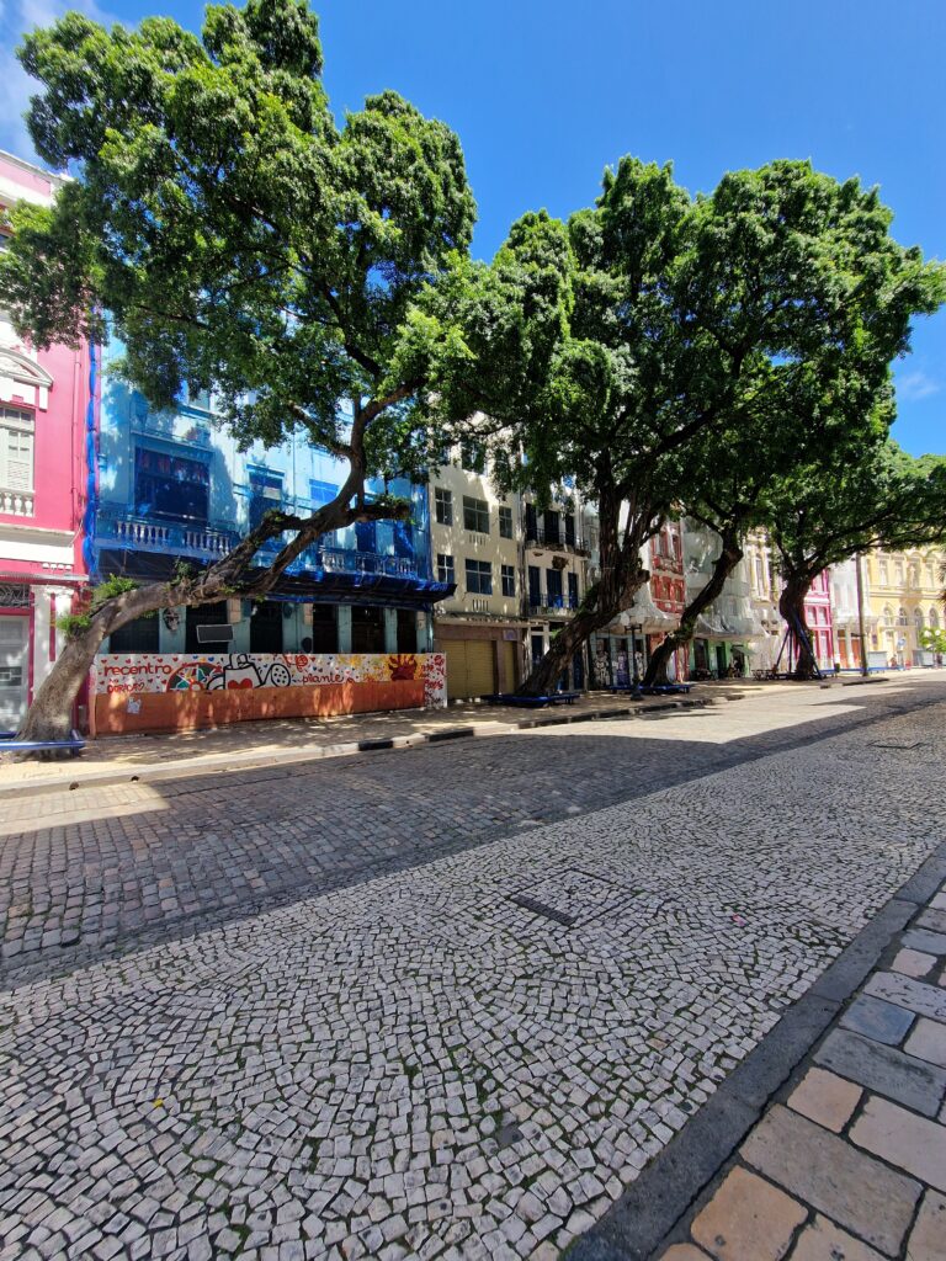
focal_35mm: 13
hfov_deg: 89.9
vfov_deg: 106.2
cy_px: 630
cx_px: 473
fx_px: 474
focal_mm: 2.2
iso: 50
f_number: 2.2
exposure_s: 1/636
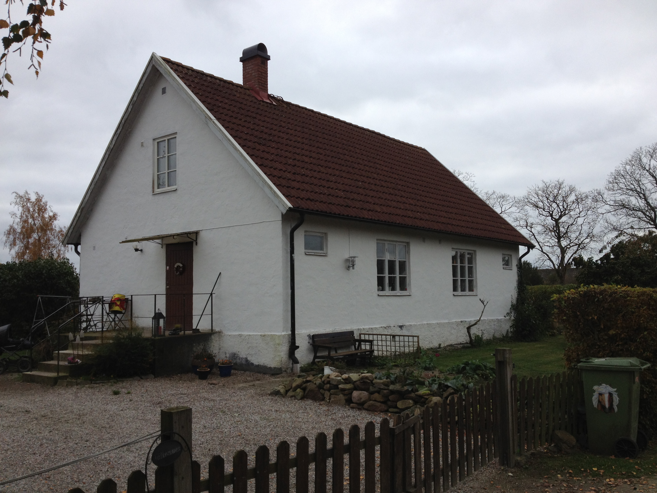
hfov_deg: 52.6
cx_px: 328
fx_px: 664
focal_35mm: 35
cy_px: 246
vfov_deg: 40.7
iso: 64
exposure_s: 1/546
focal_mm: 4.28
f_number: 2.4
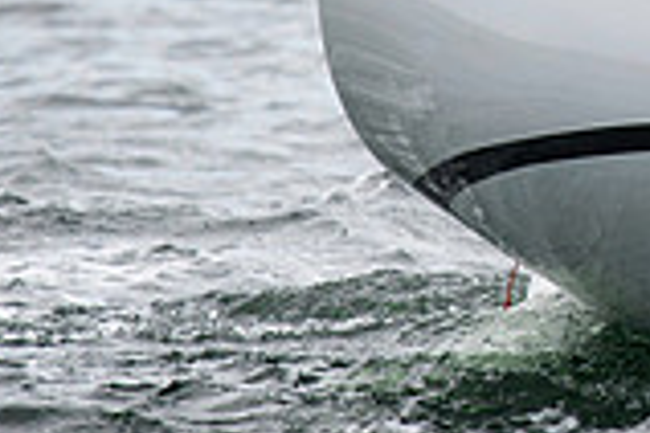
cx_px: 993
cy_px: -312
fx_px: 29663
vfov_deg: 0.8
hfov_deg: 1.3
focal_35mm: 1643
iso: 320
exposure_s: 1/2500
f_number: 5
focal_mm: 300
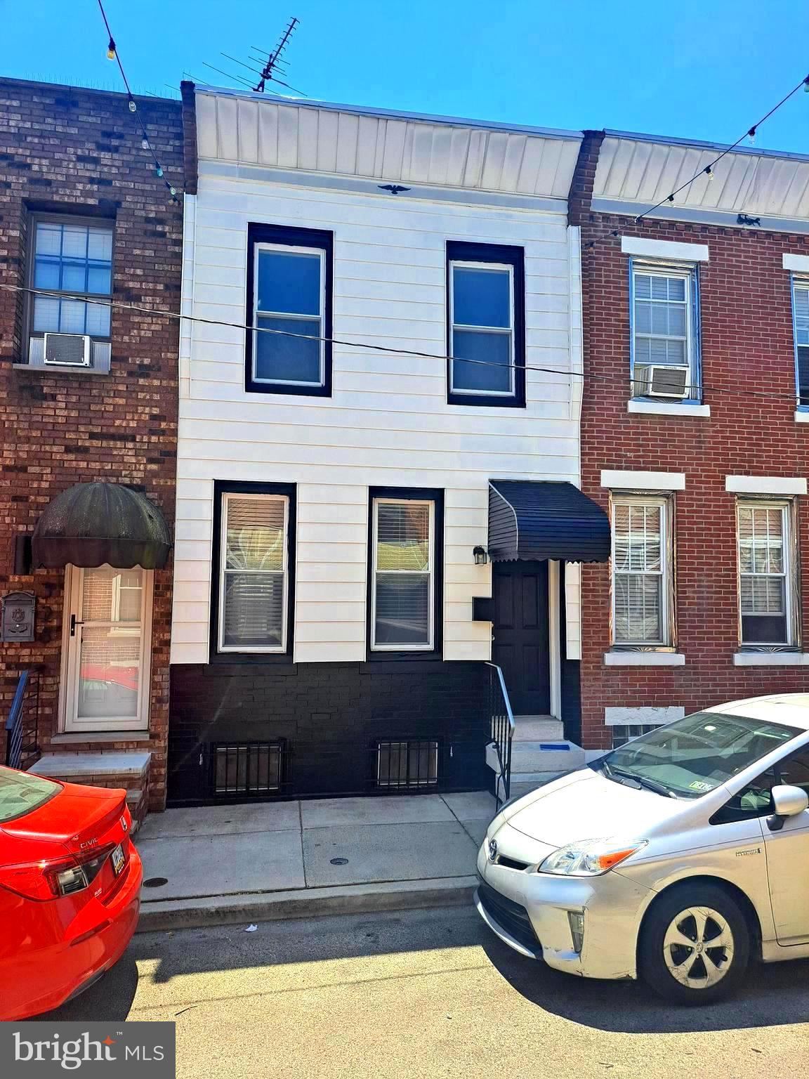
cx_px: 404
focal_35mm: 24
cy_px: 540
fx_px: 748
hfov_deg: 56.8
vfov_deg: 71.6
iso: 50
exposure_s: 1/1445
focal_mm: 5.23
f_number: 1.8
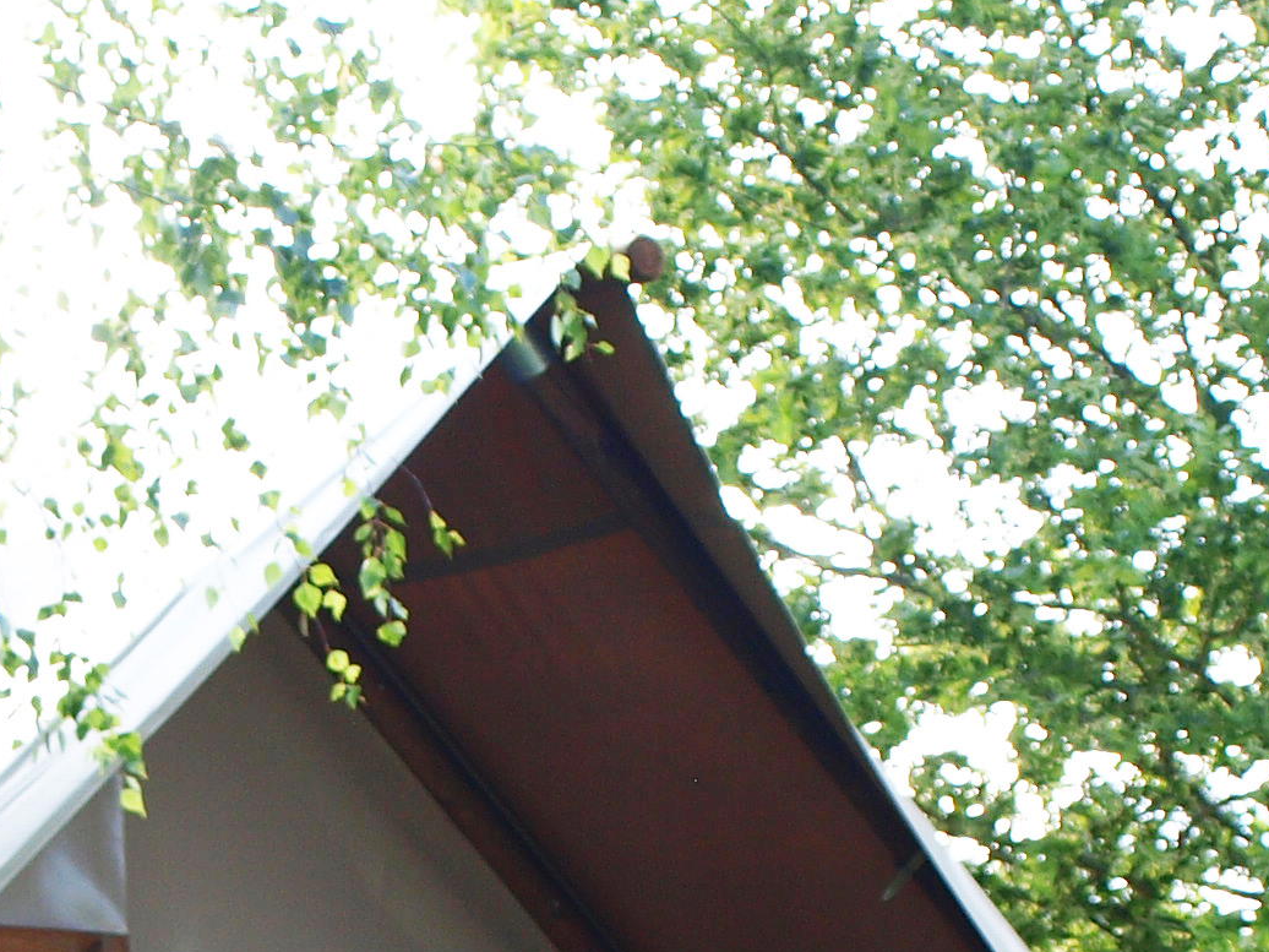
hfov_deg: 11.2
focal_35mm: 176
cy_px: 1272
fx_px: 6452
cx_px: 287
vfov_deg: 8.3
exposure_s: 1/80
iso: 100
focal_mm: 25
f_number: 5
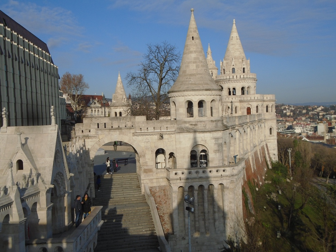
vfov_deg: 34.4
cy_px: 126
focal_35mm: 42
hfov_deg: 44.8
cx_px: 168
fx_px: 408
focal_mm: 7.4
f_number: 10.3
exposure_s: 1/250
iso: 100
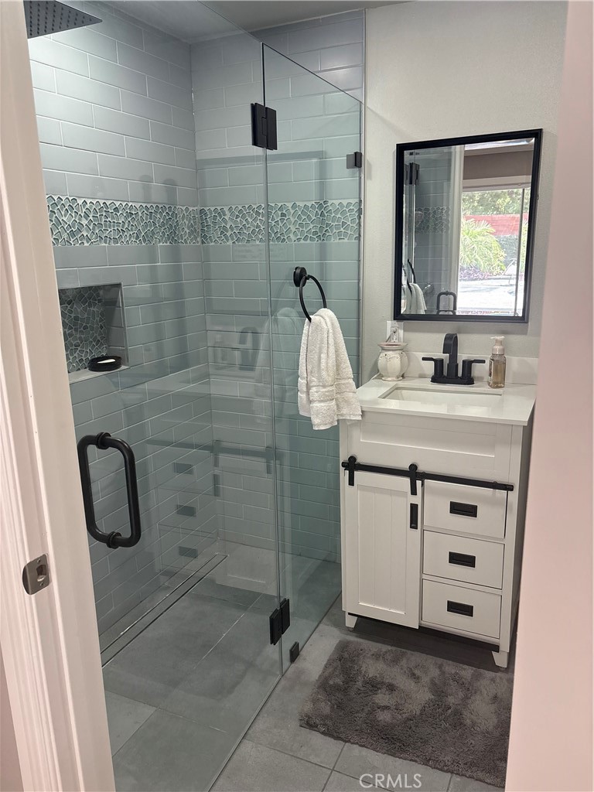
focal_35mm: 26
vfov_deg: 67.3
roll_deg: +0.8
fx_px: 595
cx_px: 297
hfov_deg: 53.1
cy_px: 396
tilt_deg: -13.4
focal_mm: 5.96
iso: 160
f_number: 1.6
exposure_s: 1/120
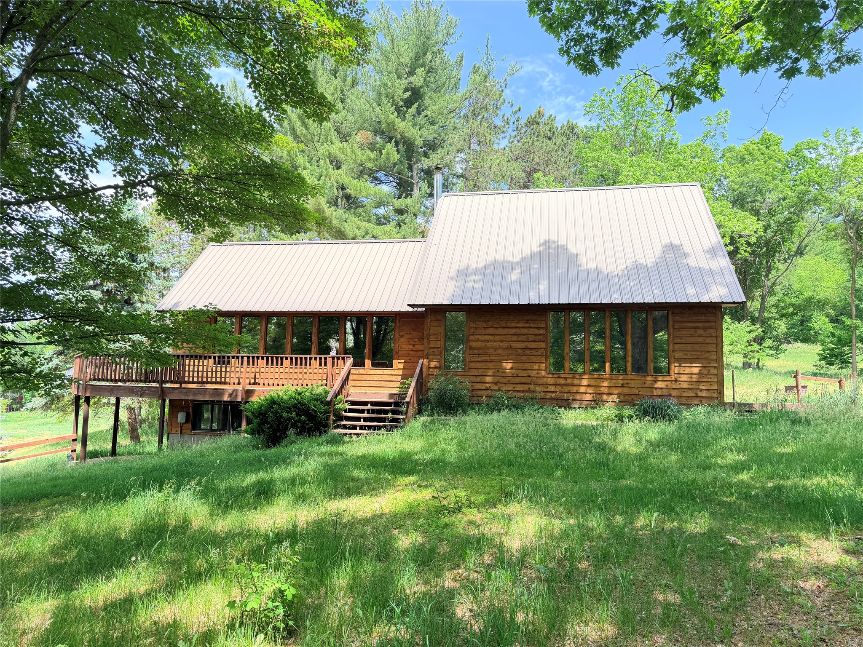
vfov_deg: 56.8
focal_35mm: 24
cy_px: 324
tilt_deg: +4.4
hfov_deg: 71.6
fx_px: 598
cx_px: 432
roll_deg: -1.3
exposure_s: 1/805
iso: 100
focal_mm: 6.76
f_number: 1.78
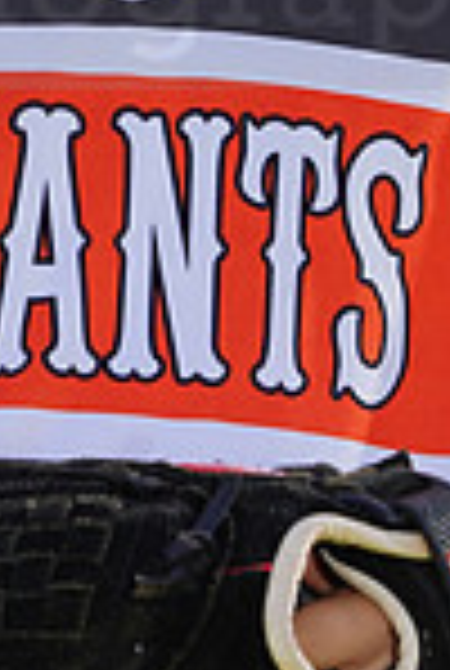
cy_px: -54
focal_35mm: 1129
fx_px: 21070
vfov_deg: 1.8
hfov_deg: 1.2
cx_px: 34
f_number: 8
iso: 100
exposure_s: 1/250
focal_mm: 291
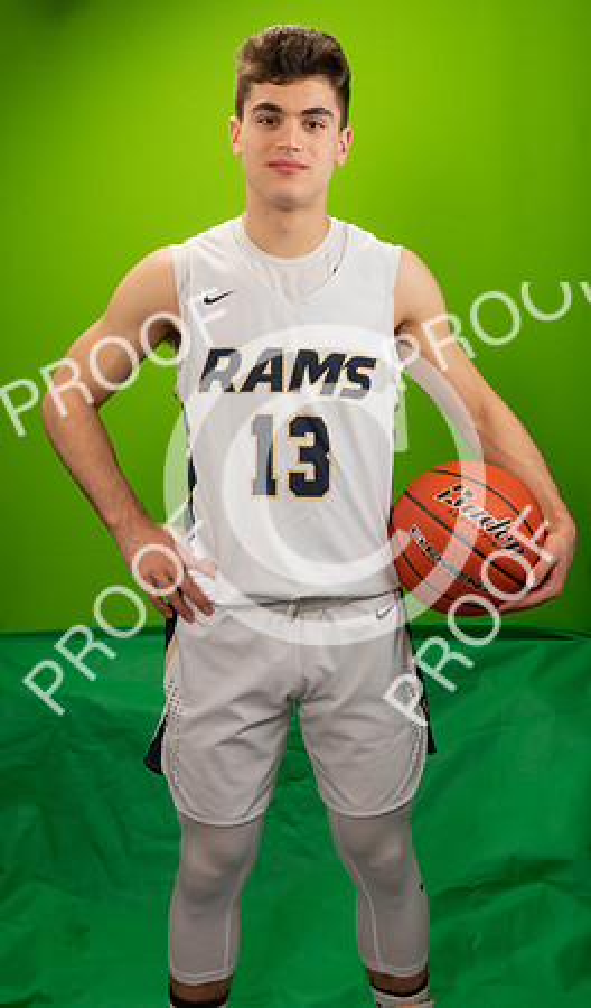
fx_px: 1265
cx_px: 352
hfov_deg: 26.3
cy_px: 401
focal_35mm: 47
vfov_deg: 43.2
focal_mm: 24
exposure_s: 1/60
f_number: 20
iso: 800
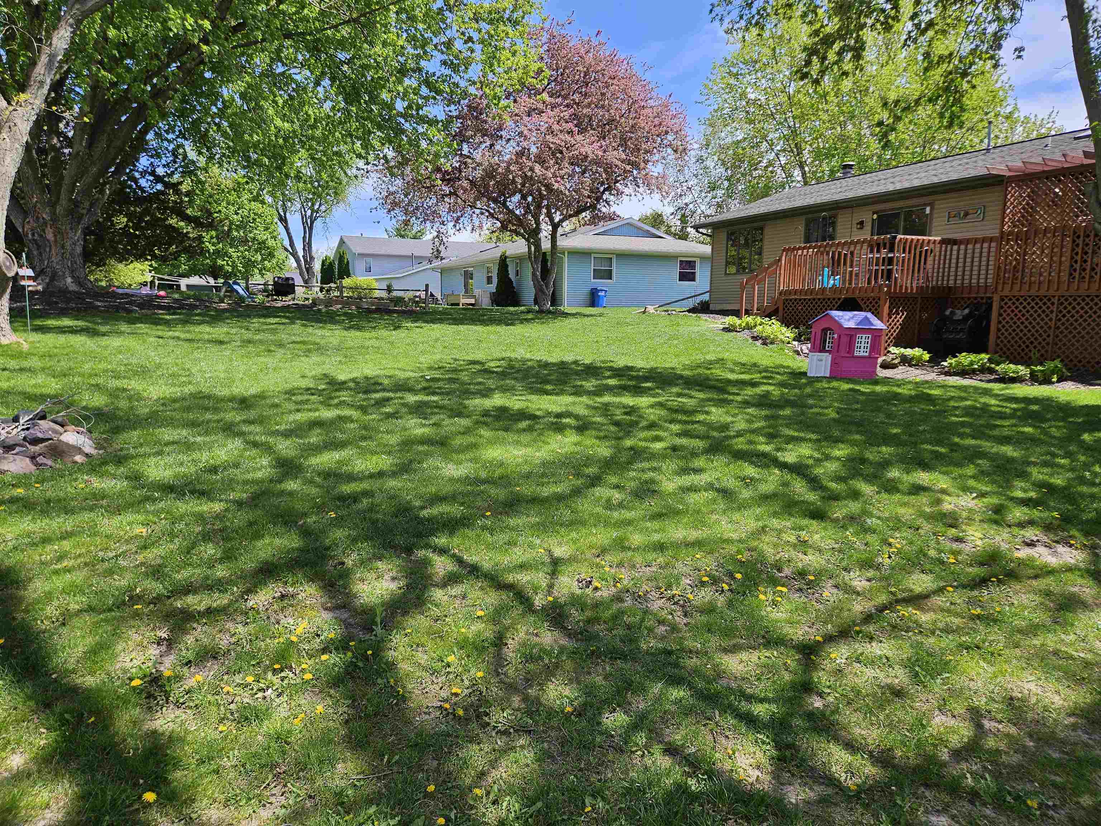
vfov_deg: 58.9
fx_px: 732
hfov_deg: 73.9
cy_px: 413
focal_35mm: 23
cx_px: 550
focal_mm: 5.4
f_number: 1.8
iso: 25
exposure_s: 1/816
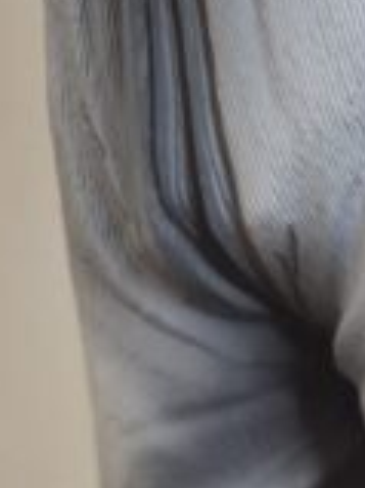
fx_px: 1633
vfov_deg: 13.0
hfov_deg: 11.4
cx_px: 748
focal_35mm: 116
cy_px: 1157
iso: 250
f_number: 1.8
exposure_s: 1/33
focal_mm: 5.54
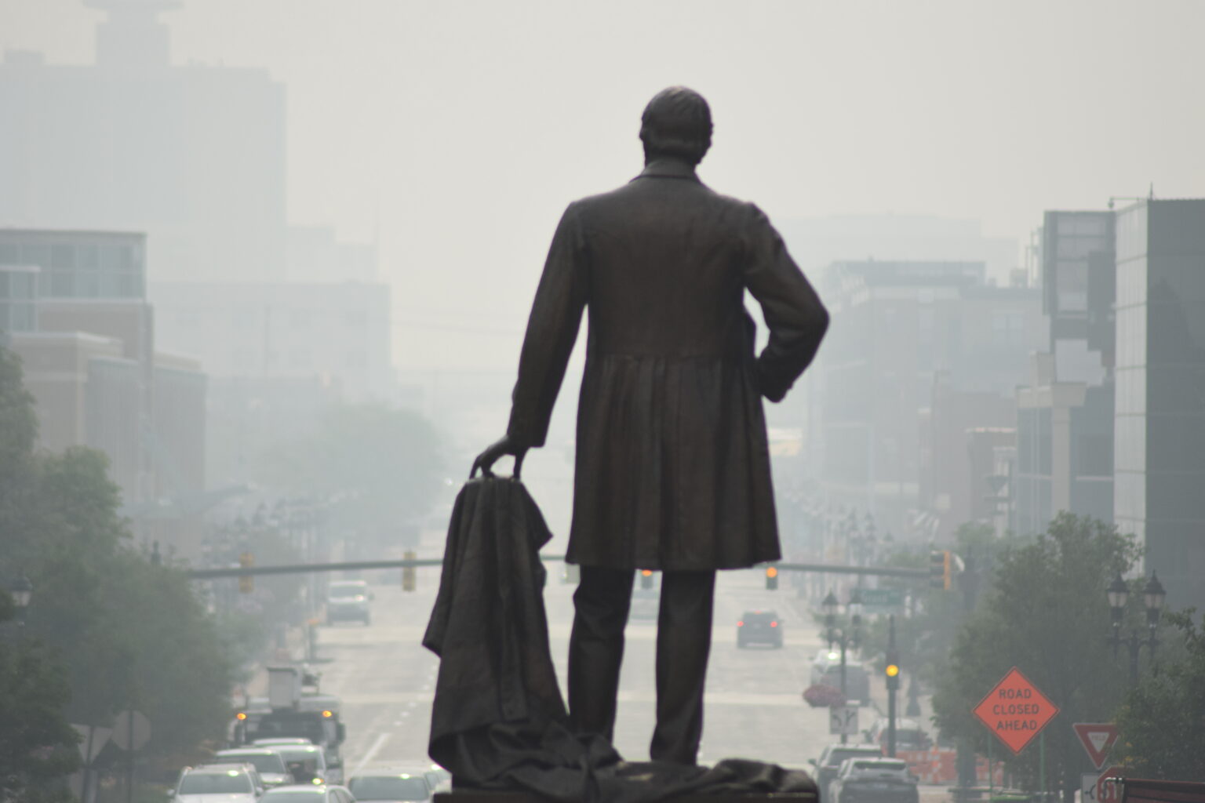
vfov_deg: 3.8
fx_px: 12049
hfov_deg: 5.7
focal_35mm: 360
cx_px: 602
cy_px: 402
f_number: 5.3
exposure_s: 1/2000
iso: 400
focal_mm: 240
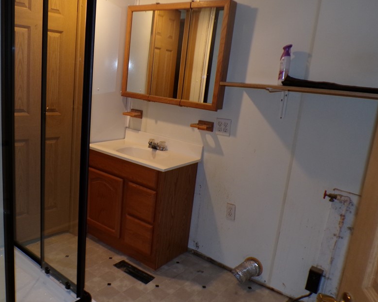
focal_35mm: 31
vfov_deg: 47.1
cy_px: 150
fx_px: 347
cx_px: 147
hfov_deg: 56.6
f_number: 3
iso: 200
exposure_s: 1/17
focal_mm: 4.3
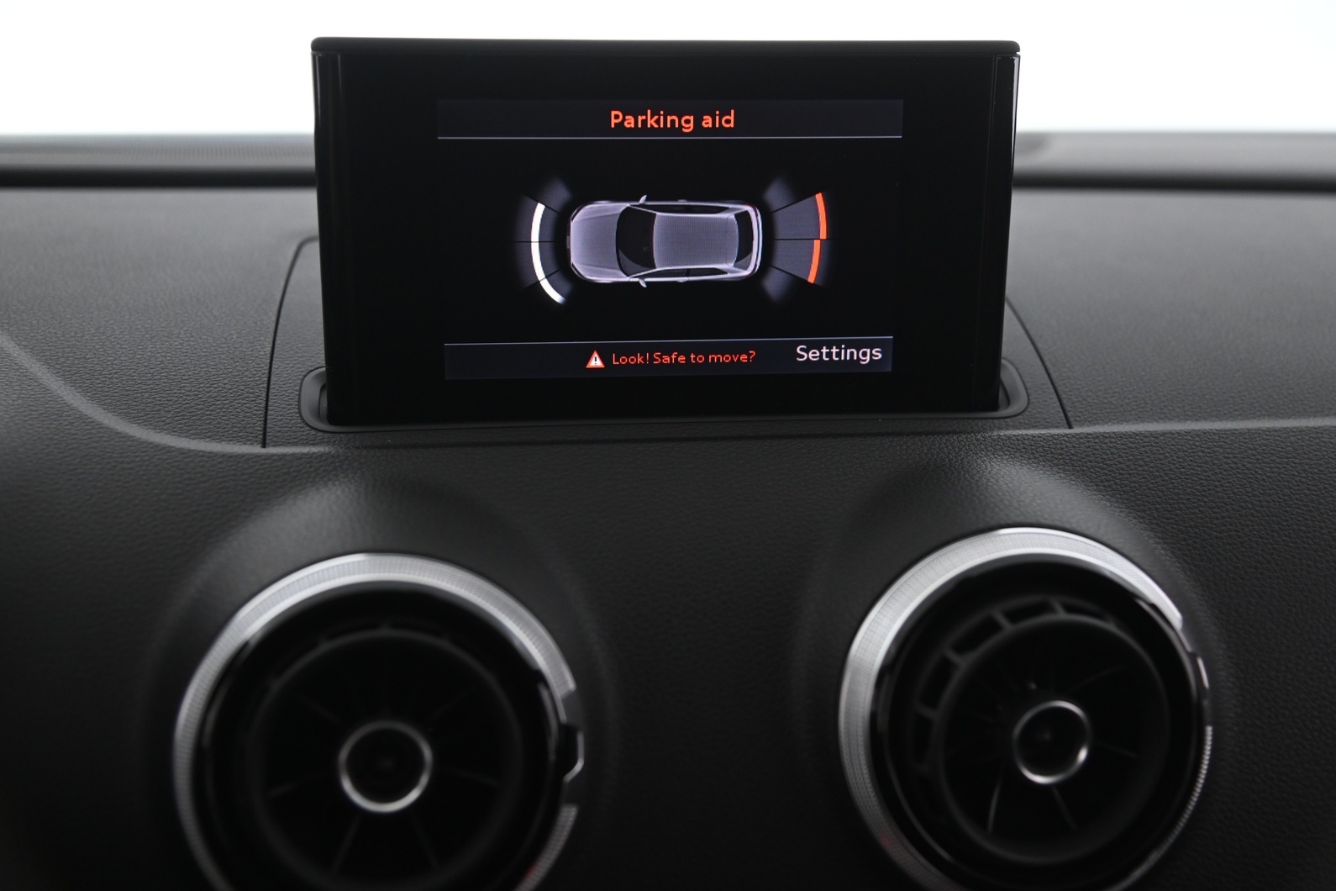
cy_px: 450
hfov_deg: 40.3
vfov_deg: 27.5
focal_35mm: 49
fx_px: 1818
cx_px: 665
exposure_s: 1/25
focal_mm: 48
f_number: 4
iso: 2000
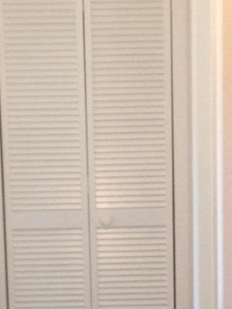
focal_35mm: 159
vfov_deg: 12.1
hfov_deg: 9.3
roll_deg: +1.6
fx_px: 1422
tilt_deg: -11.9
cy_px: 406
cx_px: 119
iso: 100
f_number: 2.4
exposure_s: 1/20
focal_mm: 4.12
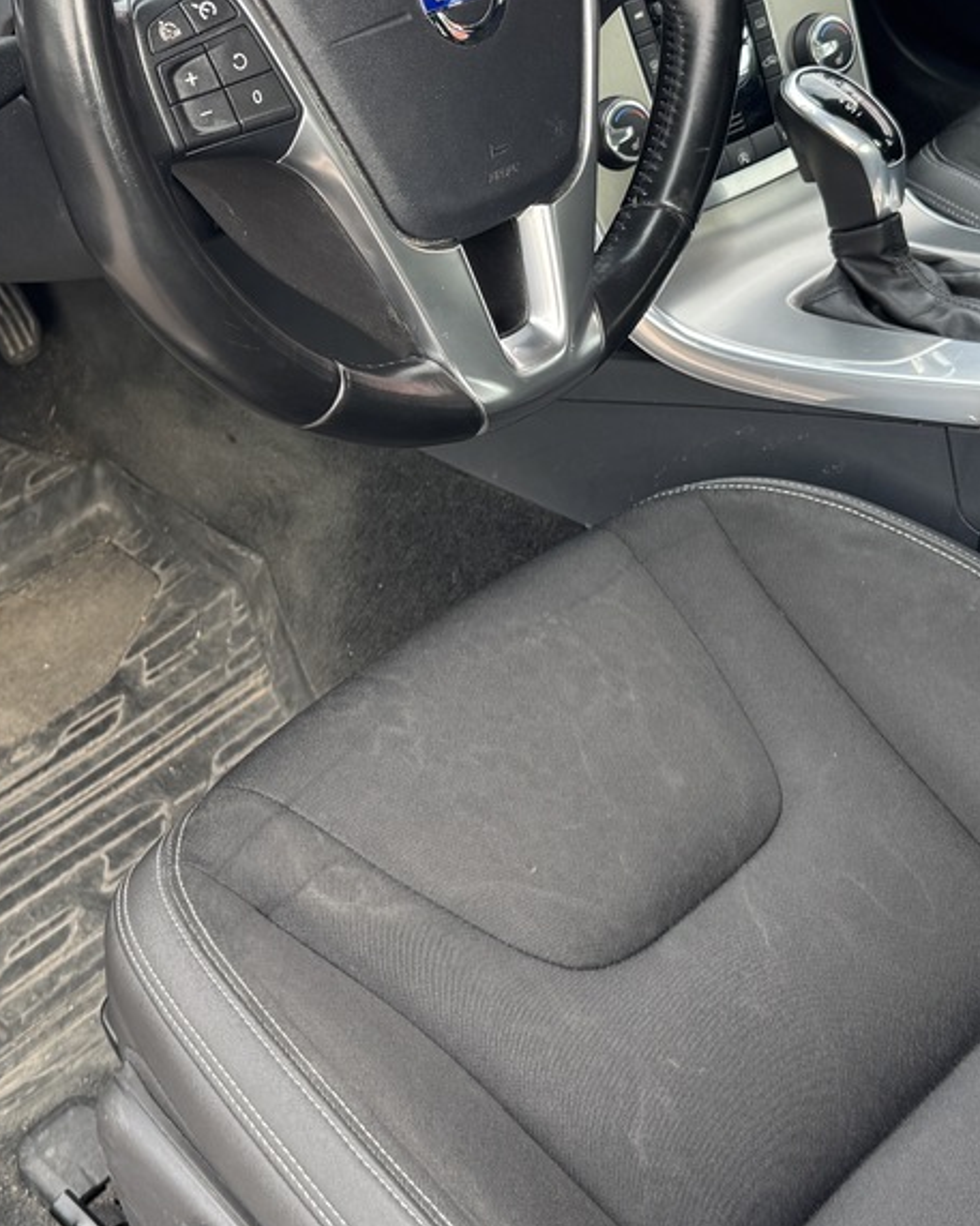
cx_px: 242
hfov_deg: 25.5
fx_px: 2141
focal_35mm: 59
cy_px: 401
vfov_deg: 31.7
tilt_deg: -35.5
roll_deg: +3.3
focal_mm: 6.76
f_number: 1.78
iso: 64
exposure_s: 1/190
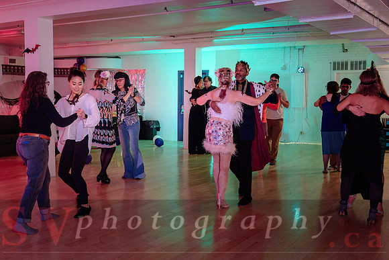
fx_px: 468
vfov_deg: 31.0
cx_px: 179
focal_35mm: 43
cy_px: 130
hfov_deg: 45.1
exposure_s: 1/100
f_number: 2.8
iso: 800
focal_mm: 40
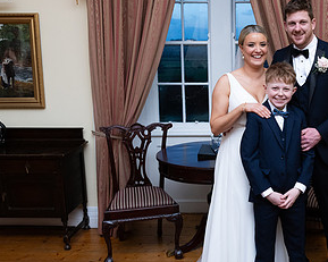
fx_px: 476
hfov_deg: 36.2
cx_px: 281
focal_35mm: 49
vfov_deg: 30.8
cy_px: 123
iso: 1000
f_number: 5
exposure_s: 1/125
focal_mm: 26
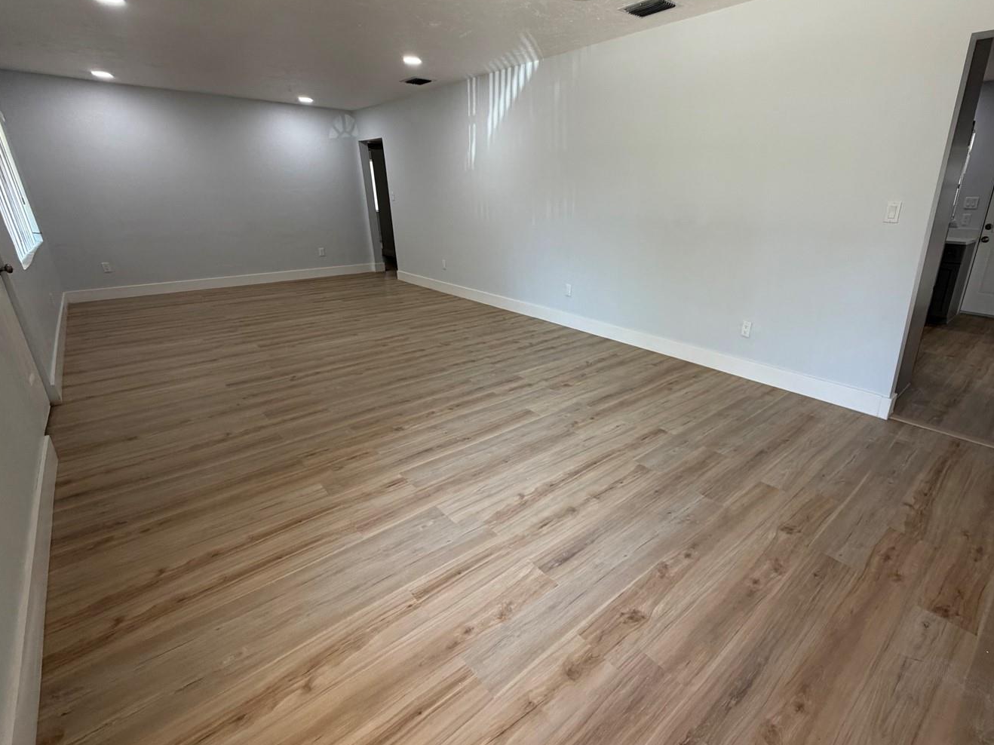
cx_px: 586
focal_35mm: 17
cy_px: 357
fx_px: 488
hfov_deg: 90.1
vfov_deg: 74.7
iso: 160
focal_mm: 2.22
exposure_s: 1/121
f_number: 2.2
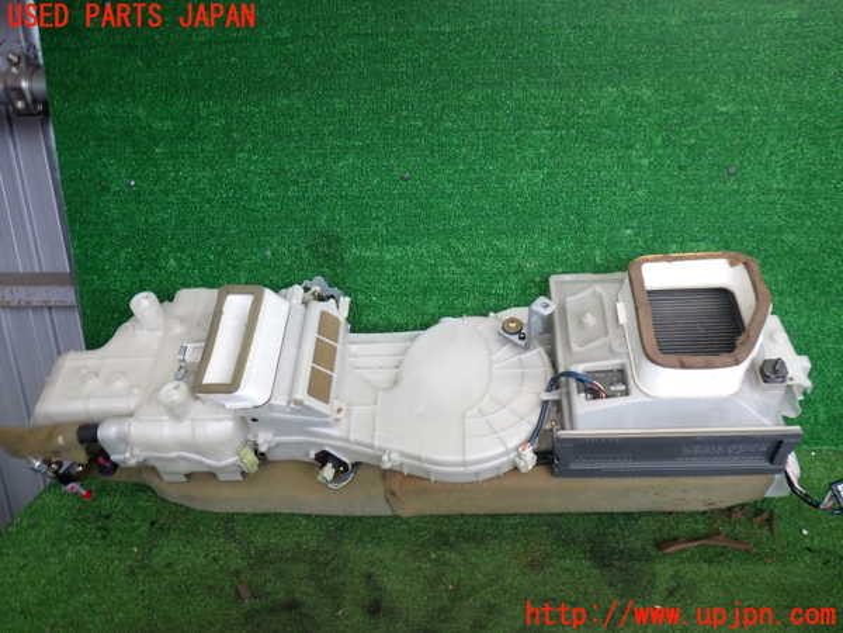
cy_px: 316
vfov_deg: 46.8
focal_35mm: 30
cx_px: 422
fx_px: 731
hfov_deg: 60.0
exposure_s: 1/60
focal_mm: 5.4
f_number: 2.3
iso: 200
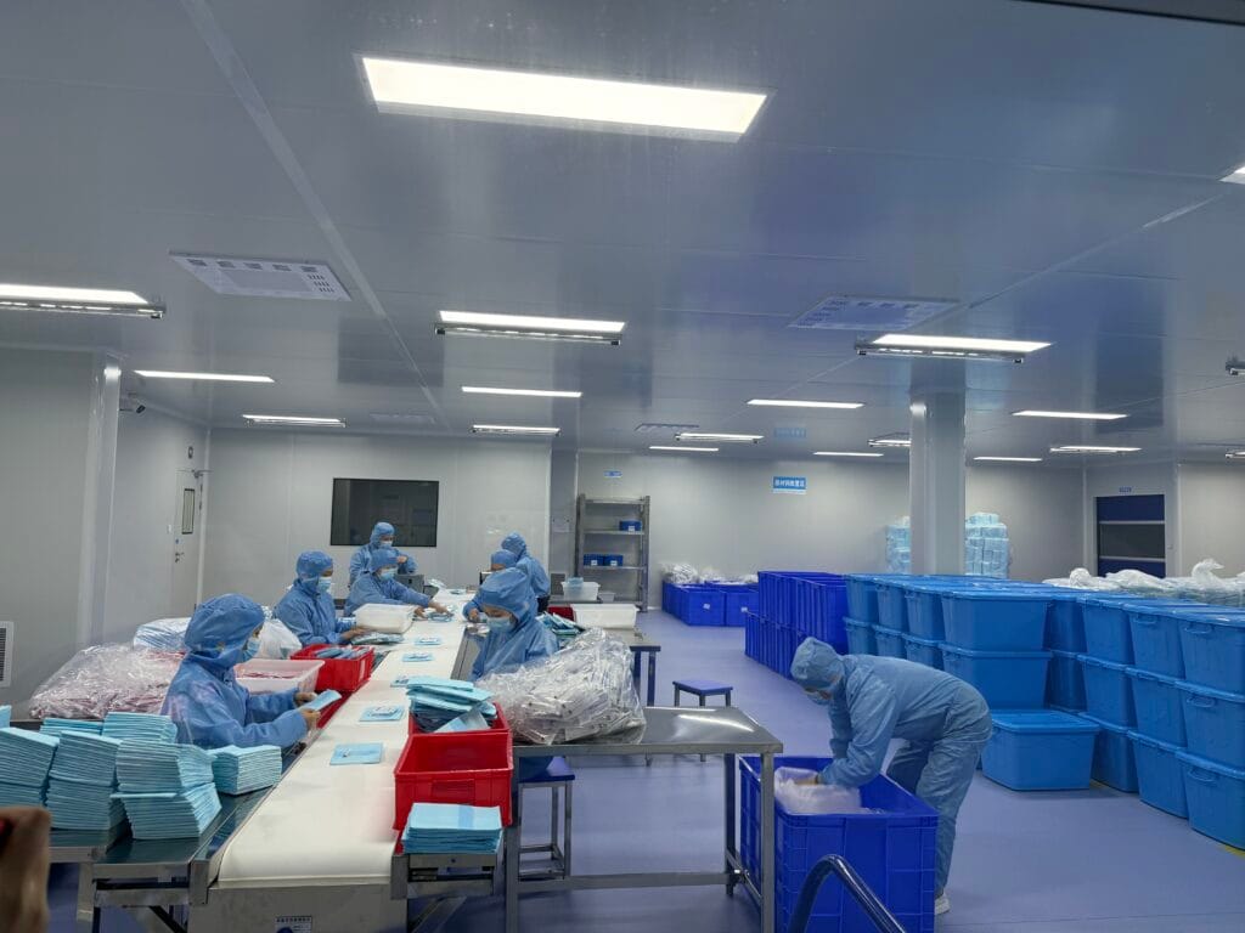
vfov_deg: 56.8
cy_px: 466
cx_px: 622
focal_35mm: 24
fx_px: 863
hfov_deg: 71.6
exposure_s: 1/100
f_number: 1.78
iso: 100
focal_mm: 6.76
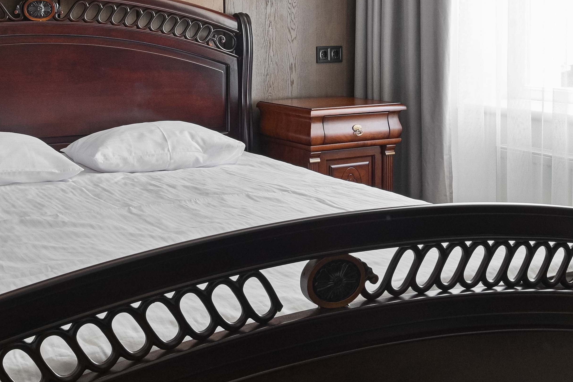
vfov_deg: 26.1
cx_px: 185
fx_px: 795
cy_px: 42
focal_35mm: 50
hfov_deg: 39.1
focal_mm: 20
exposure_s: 1/50
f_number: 10
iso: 1600
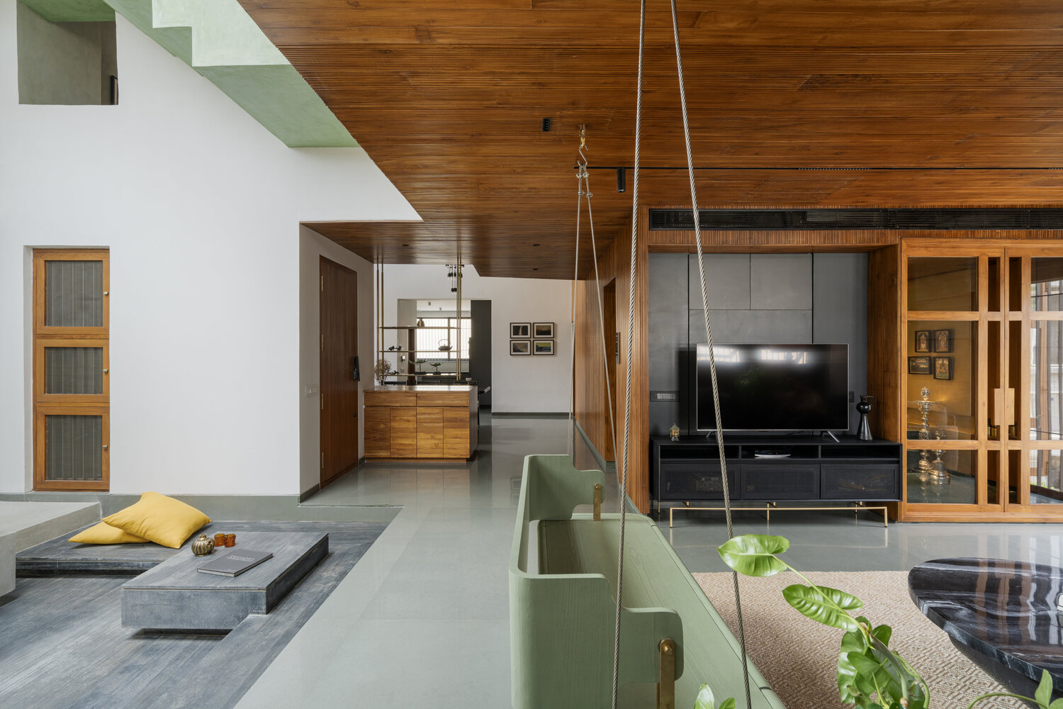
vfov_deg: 73.7
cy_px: 354
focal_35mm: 16
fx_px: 472
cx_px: 532
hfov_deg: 96.7
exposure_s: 1/3.33
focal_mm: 16
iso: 200
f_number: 11
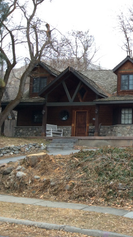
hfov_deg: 23.8
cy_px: 118
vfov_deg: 43.7
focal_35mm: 47
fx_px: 294
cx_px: 146
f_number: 2.4
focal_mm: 3.3
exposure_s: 1/120
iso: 40
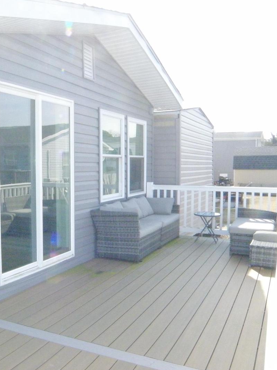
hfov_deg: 39.3
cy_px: 185
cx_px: 61
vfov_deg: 52.6
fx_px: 374
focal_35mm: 35
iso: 800
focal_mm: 4.6
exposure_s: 1/1250
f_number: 5.6
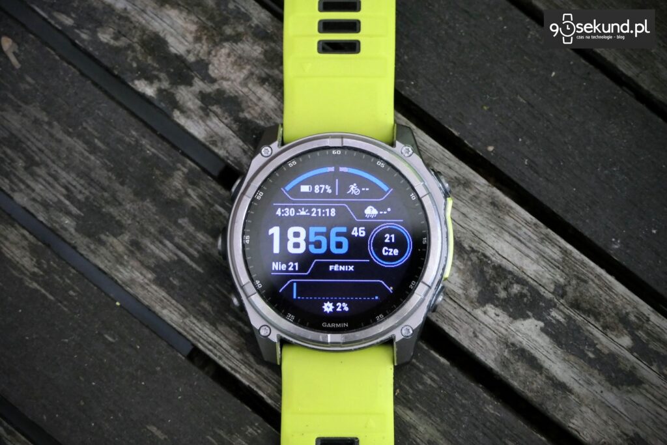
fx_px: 2353
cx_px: 334
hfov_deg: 16.1
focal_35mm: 127
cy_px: 222
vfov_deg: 10.8
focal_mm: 46.5
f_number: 4.2
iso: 1250
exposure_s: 1/80
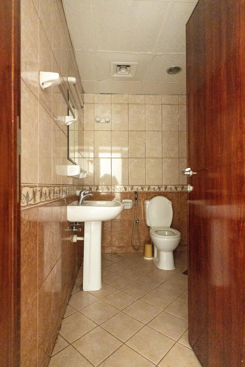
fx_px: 204
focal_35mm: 20
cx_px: 122
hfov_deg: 61.9
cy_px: 184
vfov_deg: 84.0
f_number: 4
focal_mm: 20
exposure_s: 1/15
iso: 25600
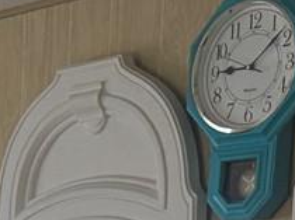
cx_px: -341
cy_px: 660
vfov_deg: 7.2
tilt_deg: -10.2
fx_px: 1558
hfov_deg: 9.9
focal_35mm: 183
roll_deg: -0.3
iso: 200
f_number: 1.78
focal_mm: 6.76
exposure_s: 1/73
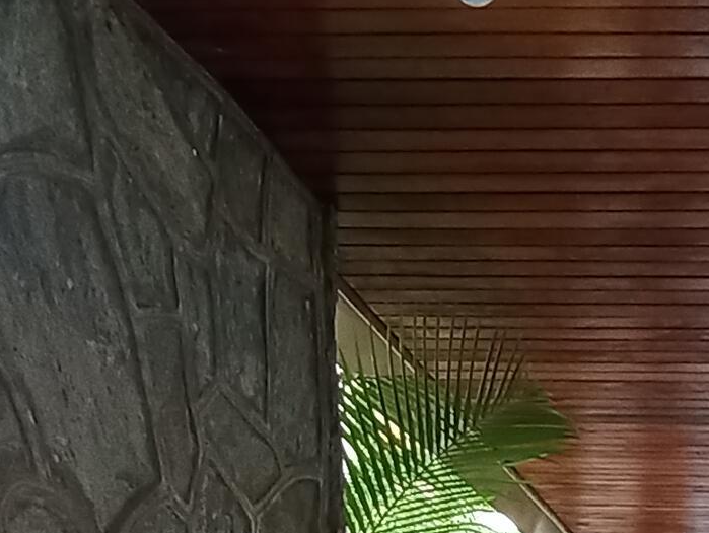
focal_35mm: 63
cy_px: 837
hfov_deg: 28.2
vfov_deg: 19.7
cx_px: 760
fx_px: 1291
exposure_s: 1/40
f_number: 2.2
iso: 170
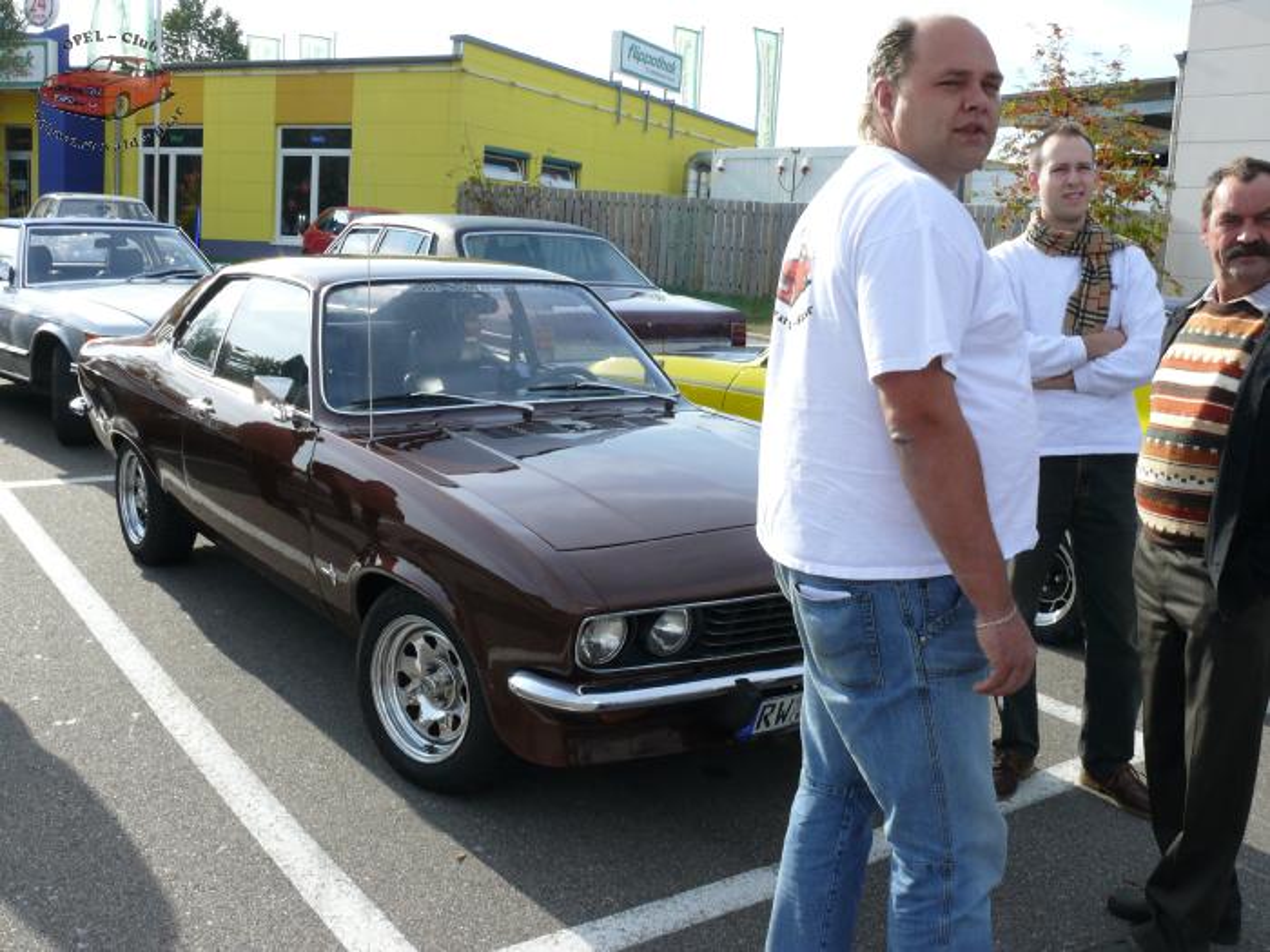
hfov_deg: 52.6
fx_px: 1284
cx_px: 635
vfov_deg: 40.7
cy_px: 476
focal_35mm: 35
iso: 100
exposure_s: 1/250
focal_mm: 7.4
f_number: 5.6
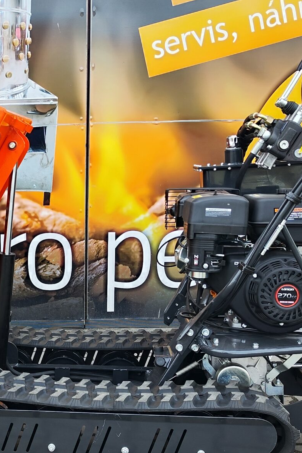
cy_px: 265
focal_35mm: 52
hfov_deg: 25.0
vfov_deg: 38.1
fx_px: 654
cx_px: 17
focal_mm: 7.01
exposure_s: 1/162
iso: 50
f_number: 1.69
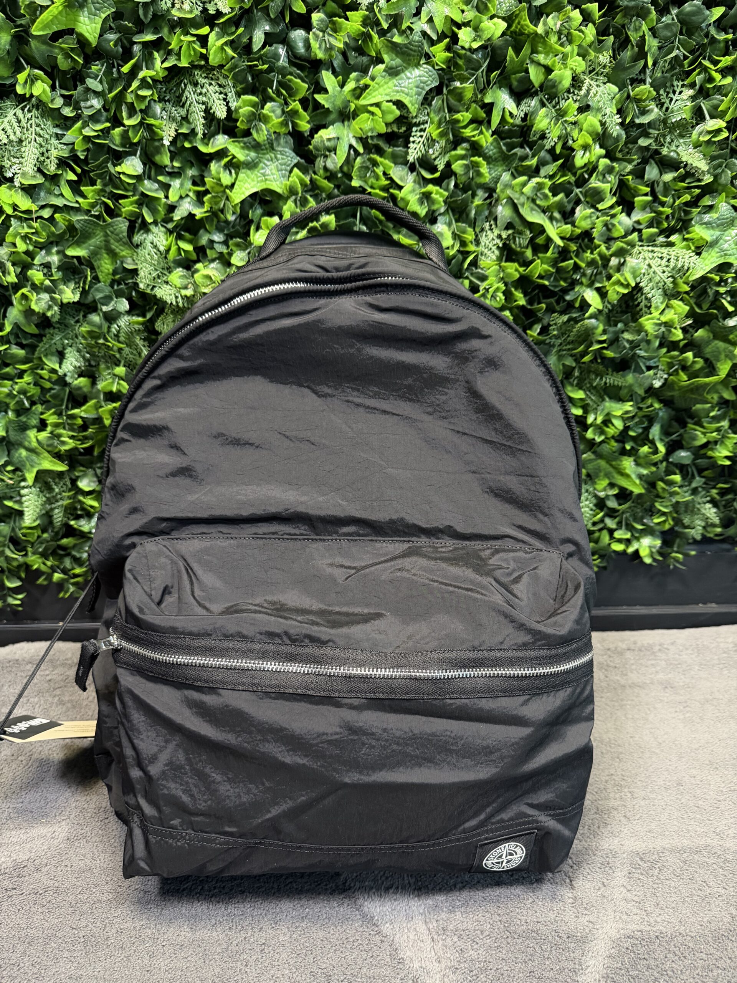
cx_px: 368
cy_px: 492
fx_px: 681
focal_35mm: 24
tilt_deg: -22.2
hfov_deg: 56.8
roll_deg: -1.0
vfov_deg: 71.6
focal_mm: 6.76
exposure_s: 1/60
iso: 400
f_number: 1.78
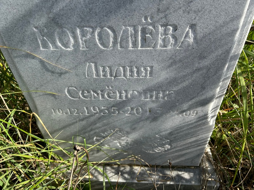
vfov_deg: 53.1
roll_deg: -0.2
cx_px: 127
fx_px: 191
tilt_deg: -42.3
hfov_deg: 67.3
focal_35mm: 26
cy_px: 95
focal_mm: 5.7
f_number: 1.5
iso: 50
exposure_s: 1/1934
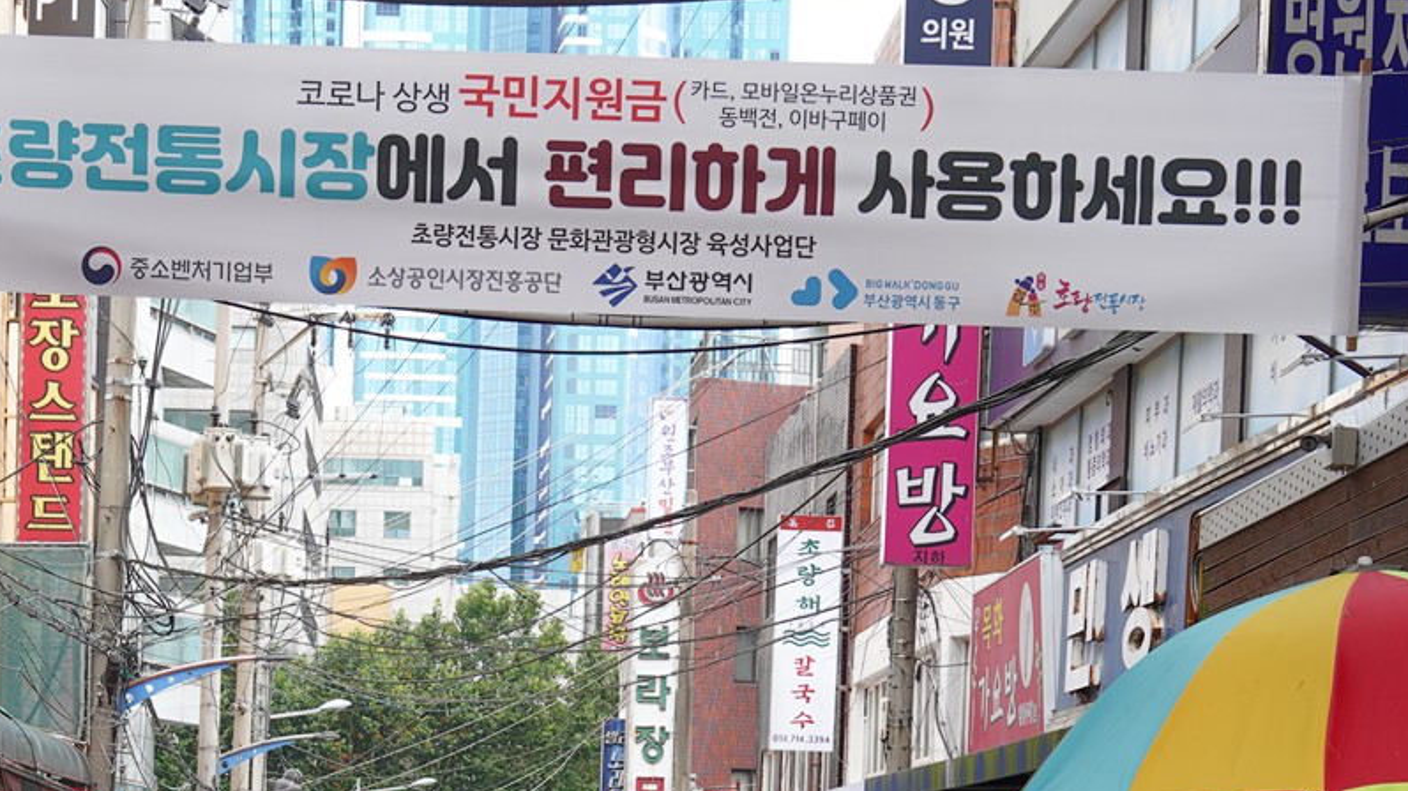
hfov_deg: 23.0
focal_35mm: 92
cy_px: 991
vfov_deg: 12.8
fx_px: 3434
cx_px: 369
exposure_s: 1/100
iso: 200
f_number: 7.1
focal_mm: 35
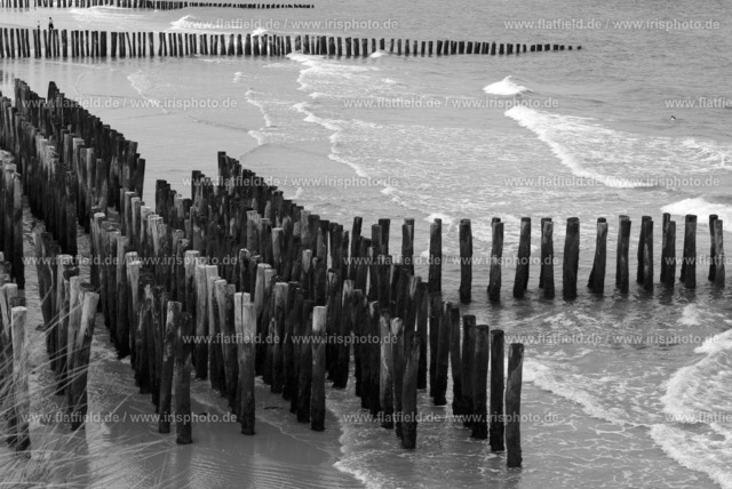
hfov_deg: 27.0
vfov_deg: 18.2
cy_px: 244
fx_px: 1526
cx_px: 366
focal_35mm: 75
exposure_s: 1/110
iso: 160
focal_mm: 50
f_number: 11
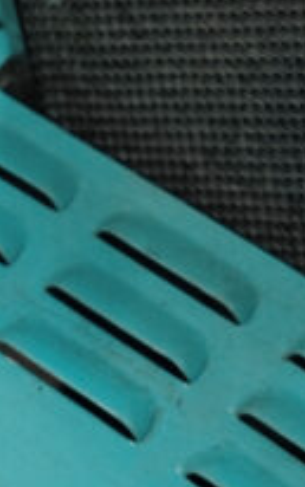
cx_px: 930
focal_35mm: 242
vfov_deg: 7.7
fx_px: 3214
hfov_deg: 5.1
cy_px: -920
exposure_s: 1/100
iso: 640
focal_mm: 35
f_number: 2.8
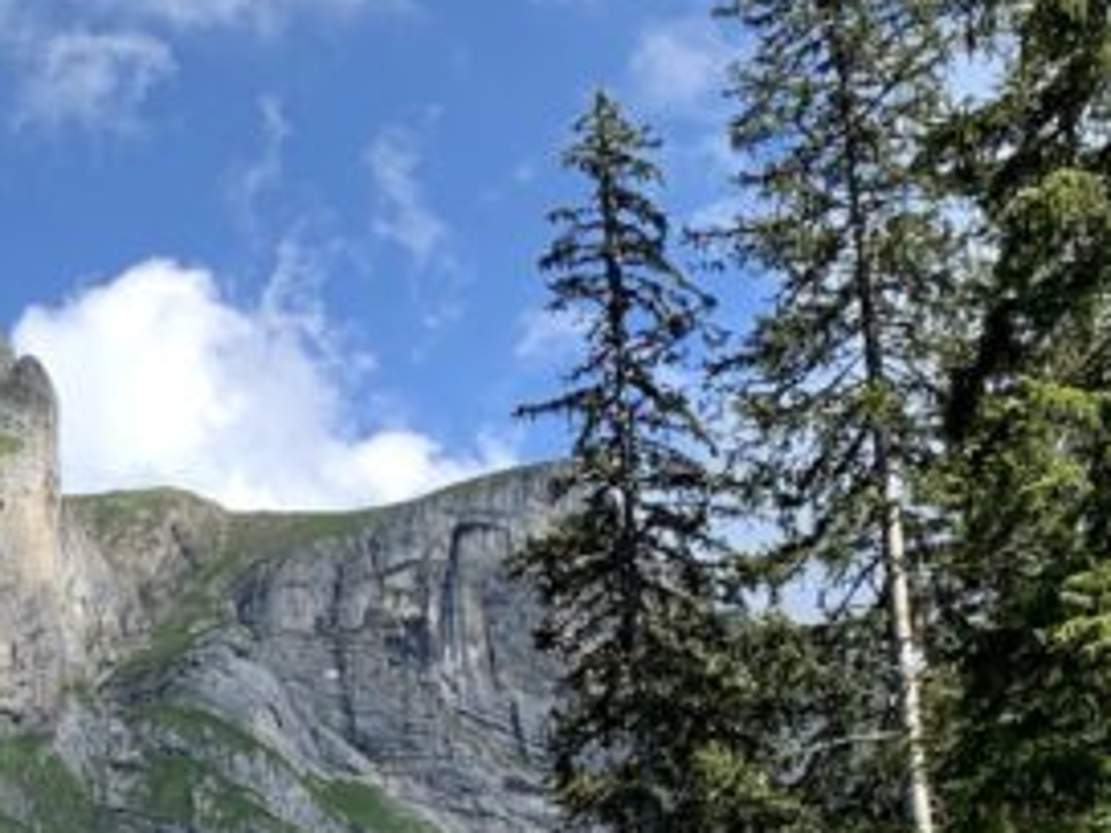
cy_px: 951
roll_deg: -2.3
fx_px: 3145
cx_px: -470
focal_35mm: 98
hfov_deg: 18.2
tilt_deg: +15.2
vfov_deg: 14.7
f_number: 1.8
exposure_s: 1/1387
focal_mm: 4.25
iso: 25
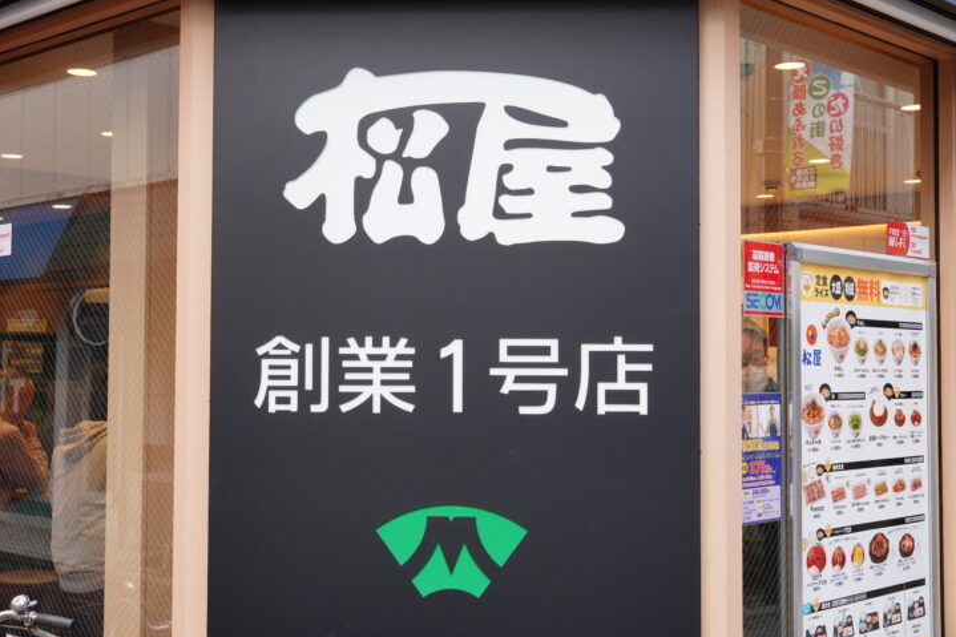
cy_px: 309
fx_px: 1259
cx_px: 467
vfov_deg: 28.4
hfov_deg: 41.6
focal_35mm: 47
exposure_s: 1/100
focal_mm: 29.6
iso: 200
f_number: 5.6
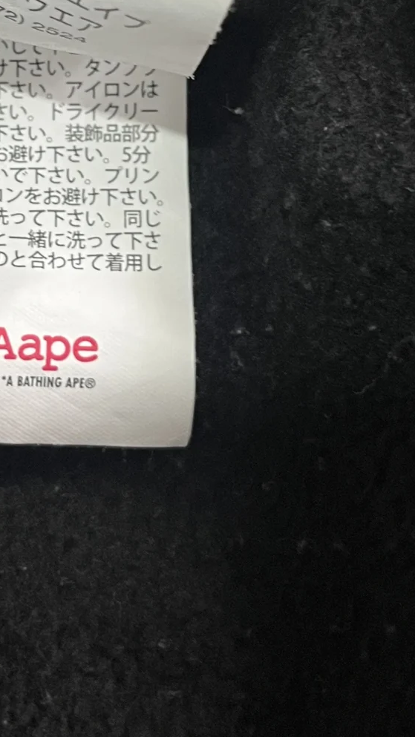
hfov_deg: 16.4
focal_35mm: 73
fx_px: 1427
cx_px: 57
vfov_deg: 28.5
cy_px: 181
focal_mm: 5.1
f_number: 1.6
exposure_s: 1/50
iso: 125
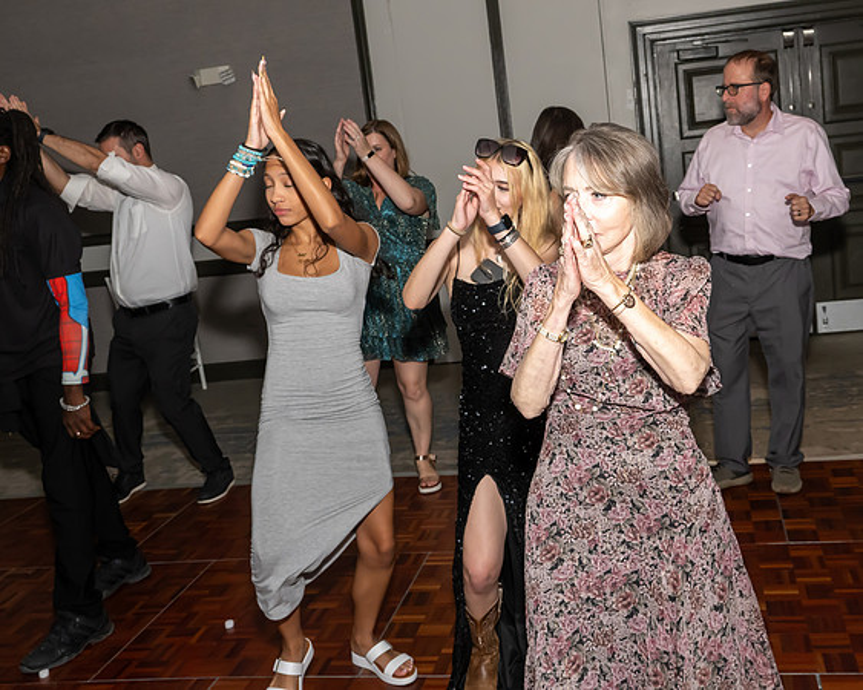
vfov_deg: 39.4
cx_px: 521
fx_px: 961
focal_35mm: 38
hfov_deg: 48.0
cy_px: 306
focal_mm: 20
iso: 1000
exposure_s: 1/250
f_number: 8
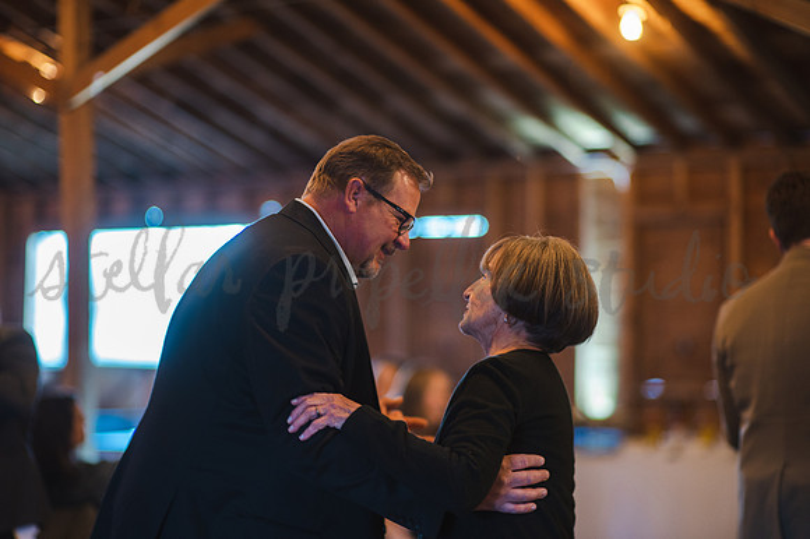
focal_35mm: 85
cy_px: 270
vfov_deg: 16.1
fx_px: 1911
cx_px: 405
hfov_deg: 23.9
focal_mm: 85
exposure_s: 1/125
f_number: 1.6
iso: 1250
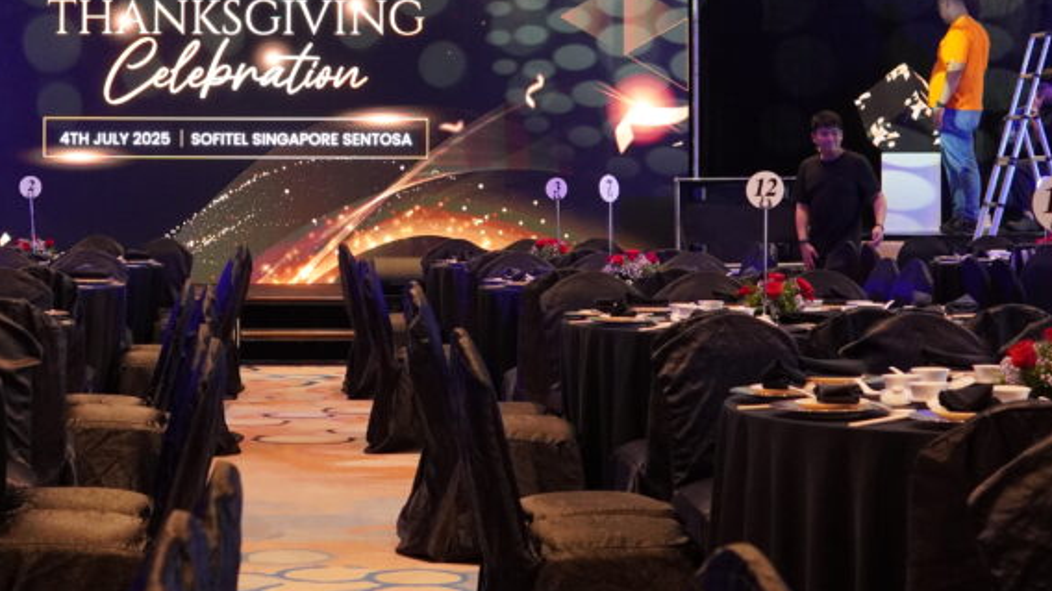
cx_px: 294
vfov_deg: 14.1
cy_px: 103
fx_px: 2370
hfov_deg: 24.8
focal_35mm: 85
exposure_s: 1/160
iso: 1600
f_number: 4
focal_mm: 30
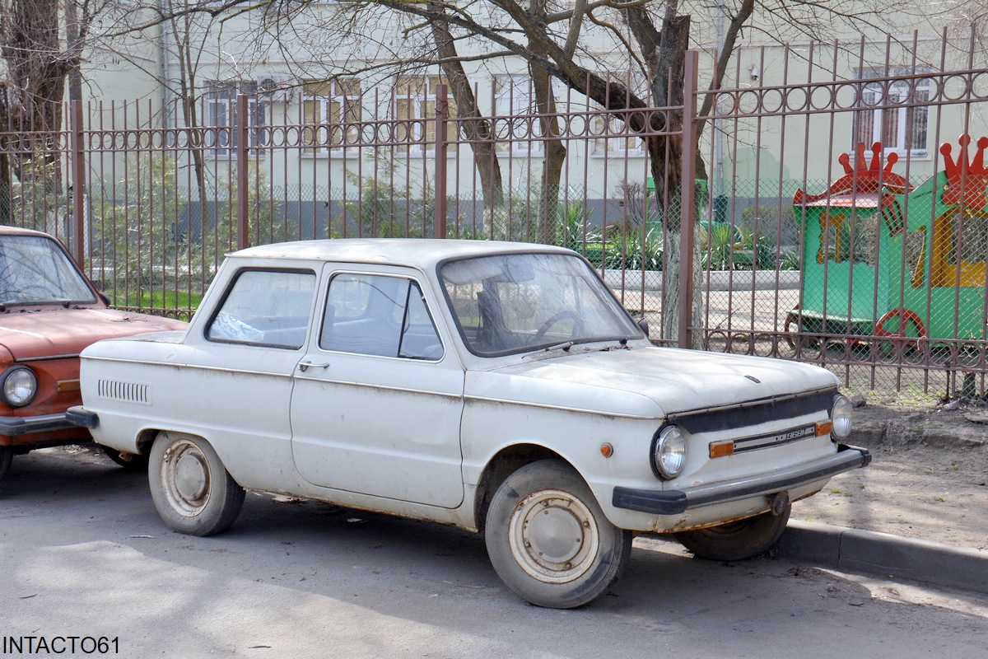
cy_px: 330
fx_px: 1564
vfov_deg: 23.8
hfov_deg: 35.1
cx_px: 494
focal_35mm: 57
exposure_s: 1/200
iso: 200
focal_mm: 38
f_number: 7.1
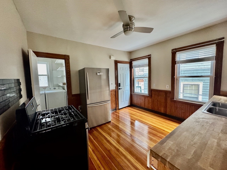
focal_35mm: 14
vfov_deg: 85.7
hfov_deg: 102.1
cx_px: 114
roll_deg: +0.5
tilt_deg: -4.1
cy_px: 85
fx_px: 92
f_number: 2.2
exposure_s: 1/60
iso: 800
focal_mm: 2.22
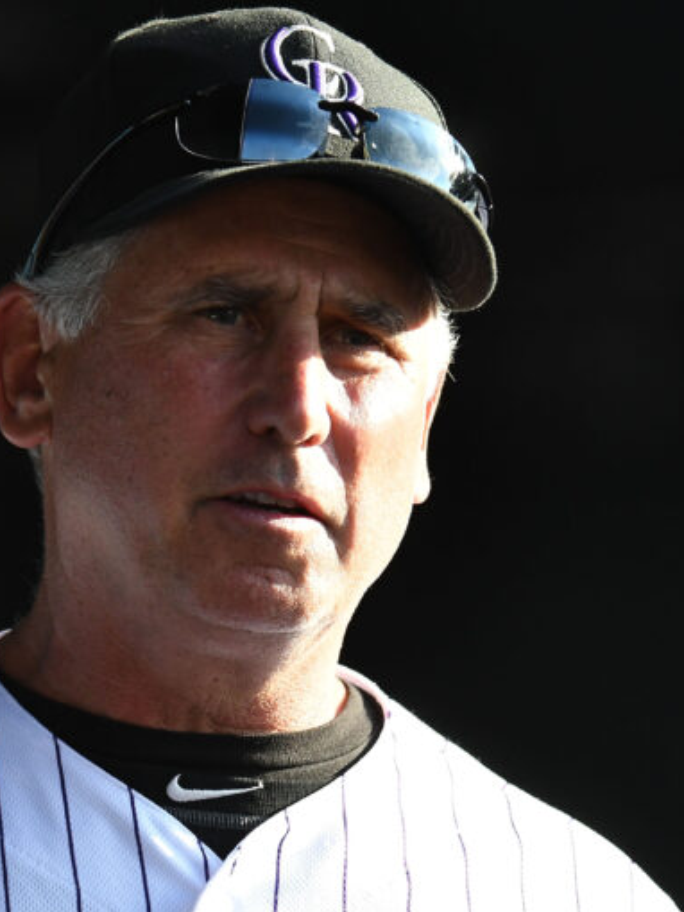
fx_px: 30549
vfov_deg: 1.7
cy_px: 555
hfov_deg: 1.3
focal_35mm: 1160
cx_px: 321
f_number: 4
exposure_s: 1/2500
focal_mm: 400
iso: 800
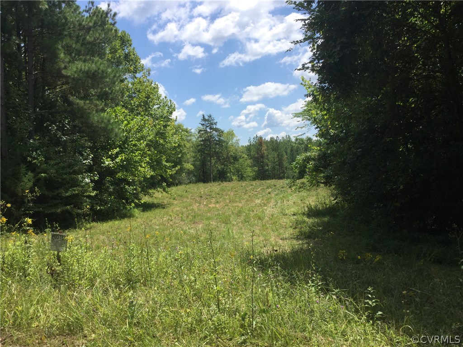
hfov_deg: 58.4
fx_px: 415
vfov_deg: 45.4
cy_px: 174
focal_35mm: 31
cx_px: 232
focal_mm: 3.3
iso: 25
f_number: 2.4
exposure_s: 1/1359
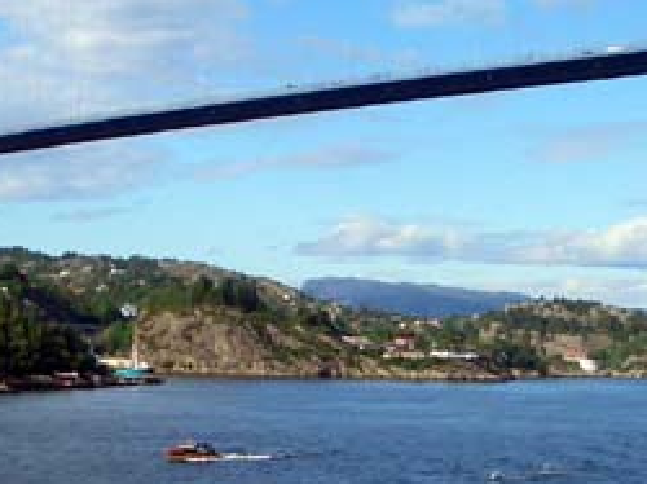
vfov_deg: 13.7
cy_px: 325
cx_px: 243
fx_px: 2017
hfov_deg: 18.2
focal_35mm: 108
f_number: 5
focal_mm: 8.2
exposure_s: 1/400
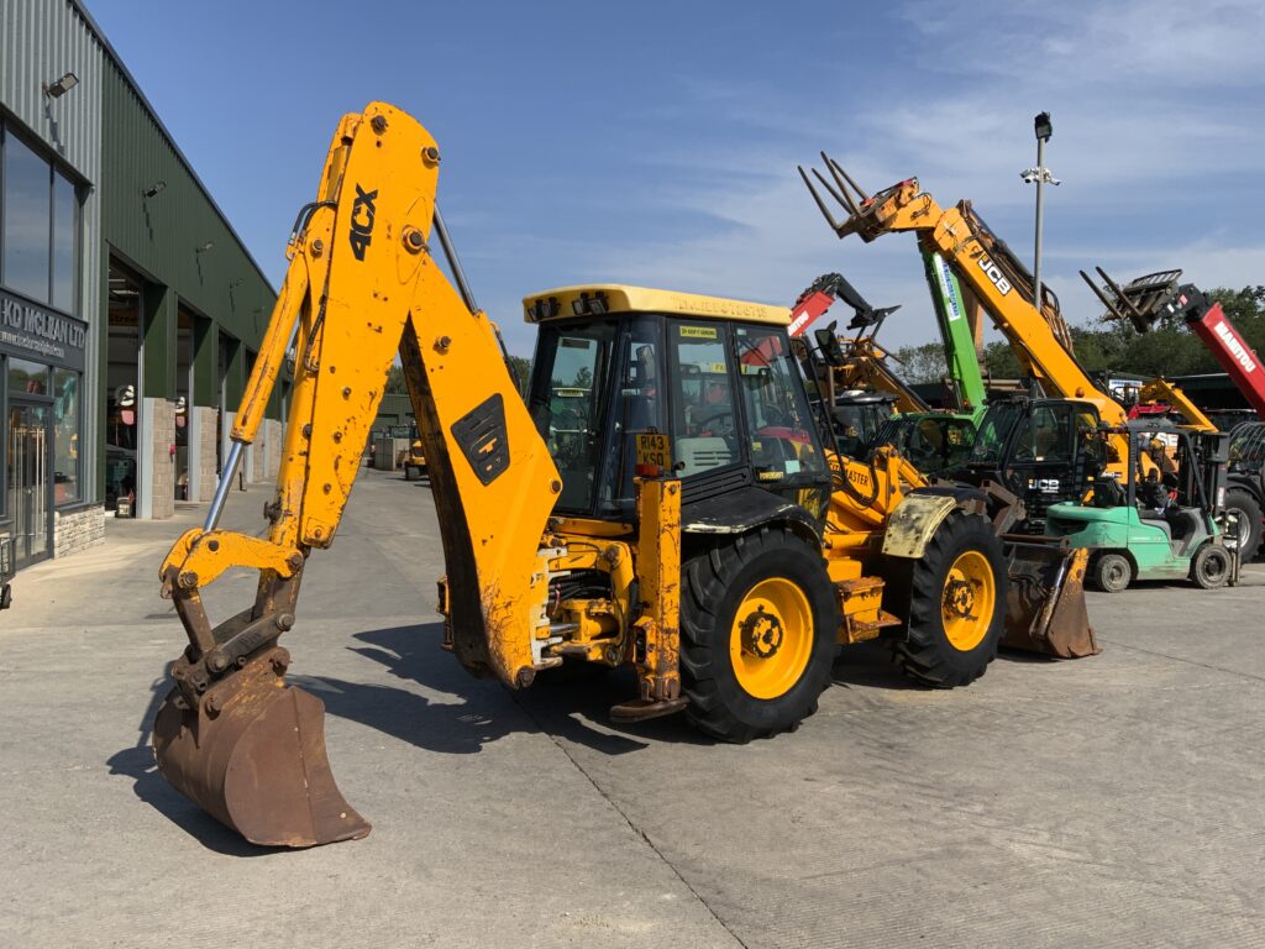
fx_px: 1060
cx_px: 632
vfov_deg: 48.2
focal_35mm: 29
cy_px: 474
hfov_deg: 61.7
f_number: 1.8
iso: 16
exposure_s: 1/2320
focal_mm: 3
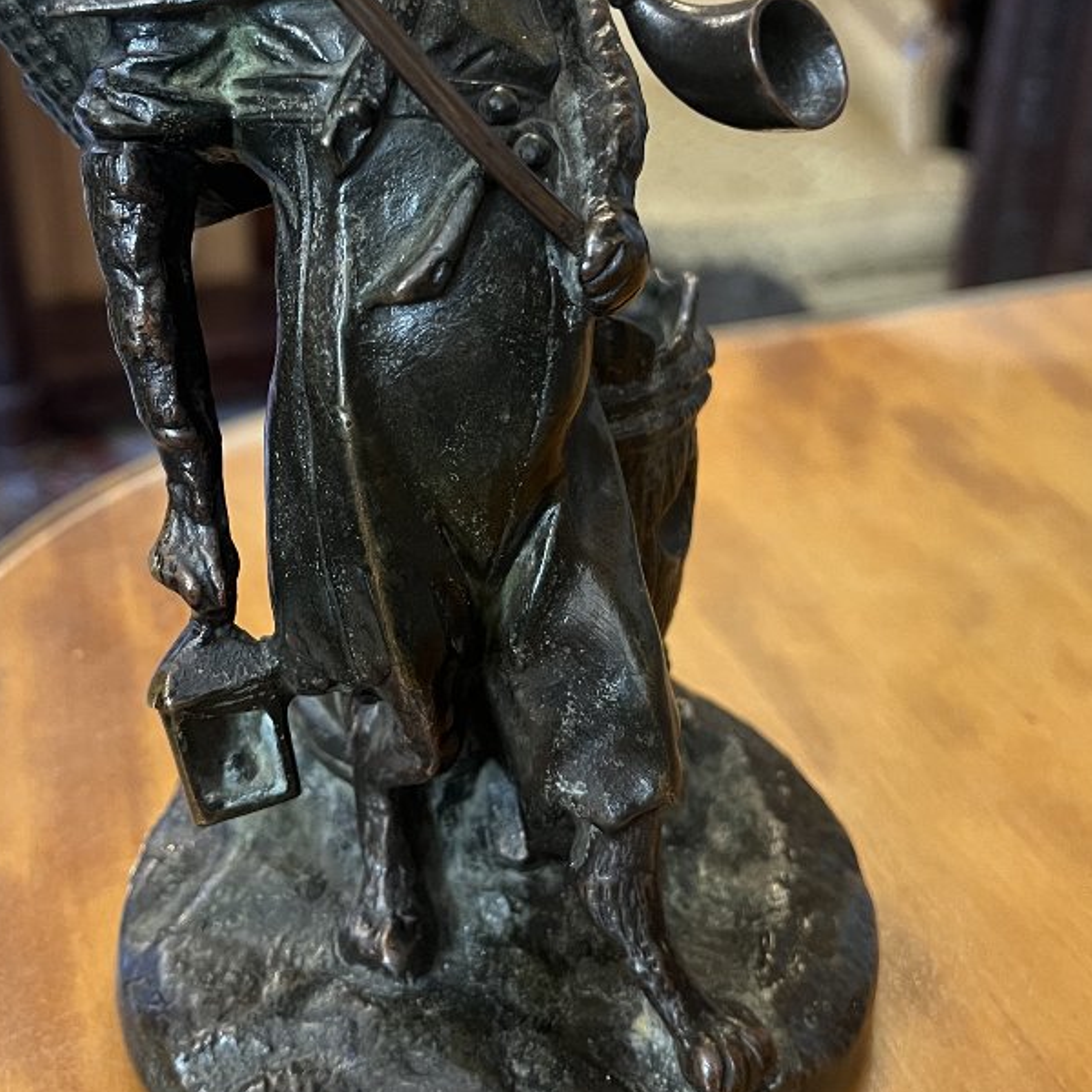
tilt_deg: -23.5
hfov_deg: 36.7
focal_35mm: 46
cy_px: 315
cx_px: 446
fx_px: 1642
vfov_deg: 36.2
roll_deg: +0.9
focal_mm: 5.7
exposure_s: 1/50
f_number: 1.5
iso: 320
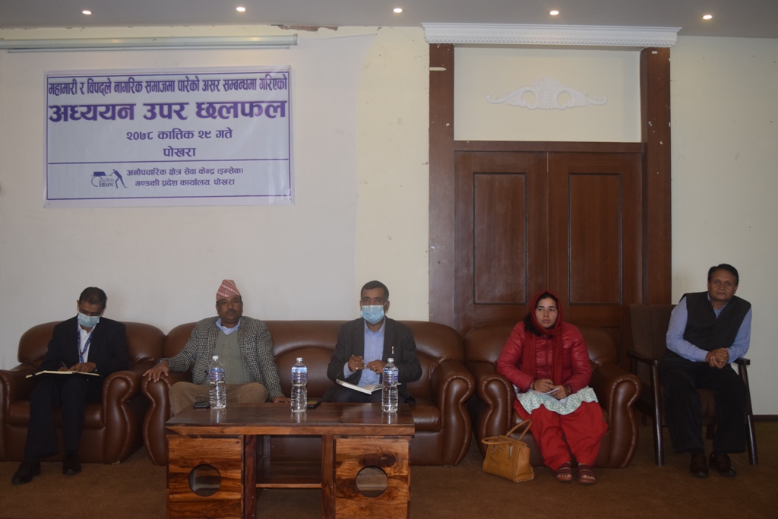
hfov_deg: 53.1
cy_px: 260
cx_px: 389
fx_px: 778
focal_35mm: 36
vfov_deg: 36.9
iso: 800
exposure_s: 1/80
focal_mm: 24
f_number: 4.5
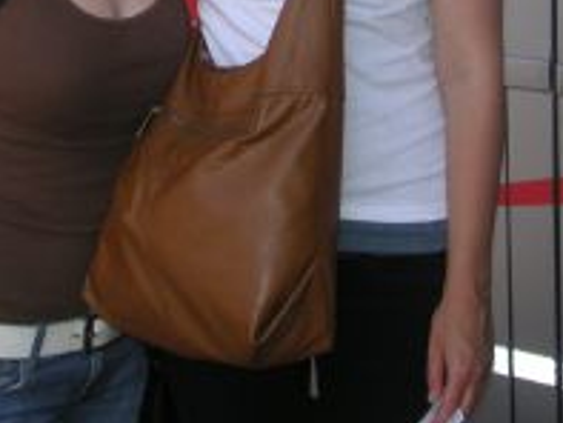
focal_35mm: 96
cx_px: 177
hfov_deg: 20.3
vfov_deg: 14.9
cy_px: -74
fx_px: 1562
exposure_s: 1/350
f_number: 2.8
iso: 50
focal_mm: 6.1
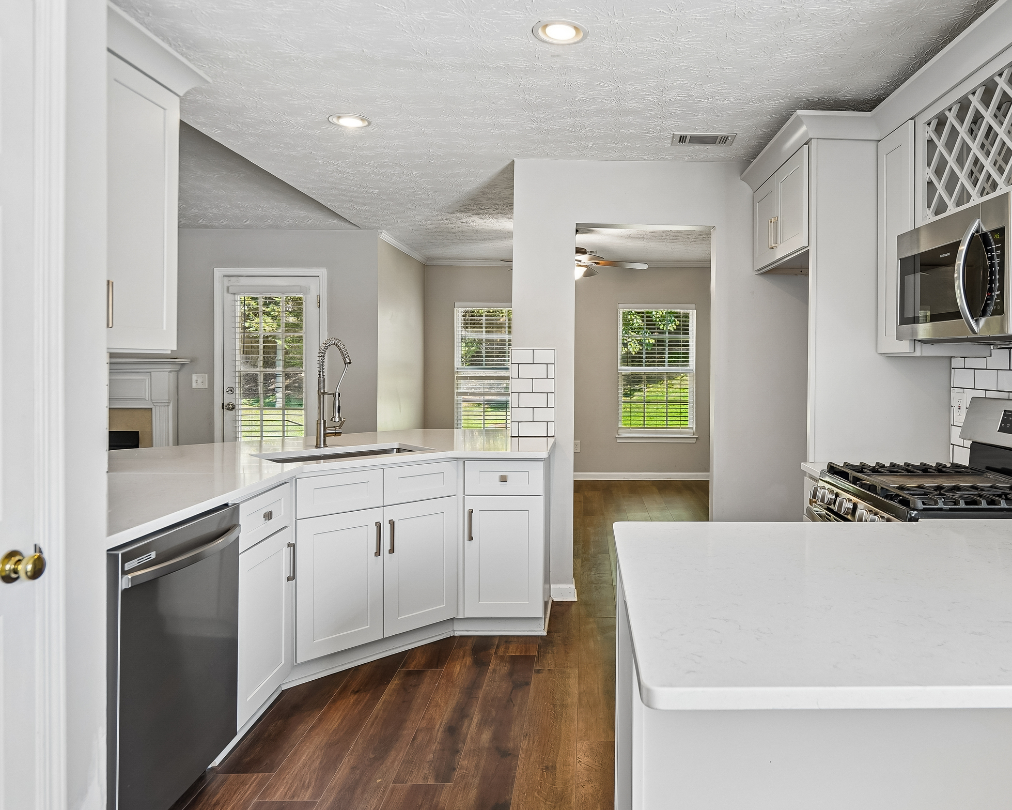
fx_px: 689
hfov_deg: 71.9
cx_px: 604
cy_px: 338
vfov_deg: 60.5
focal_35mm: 23
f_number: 4
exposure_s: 1/30
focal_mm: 16
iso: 100
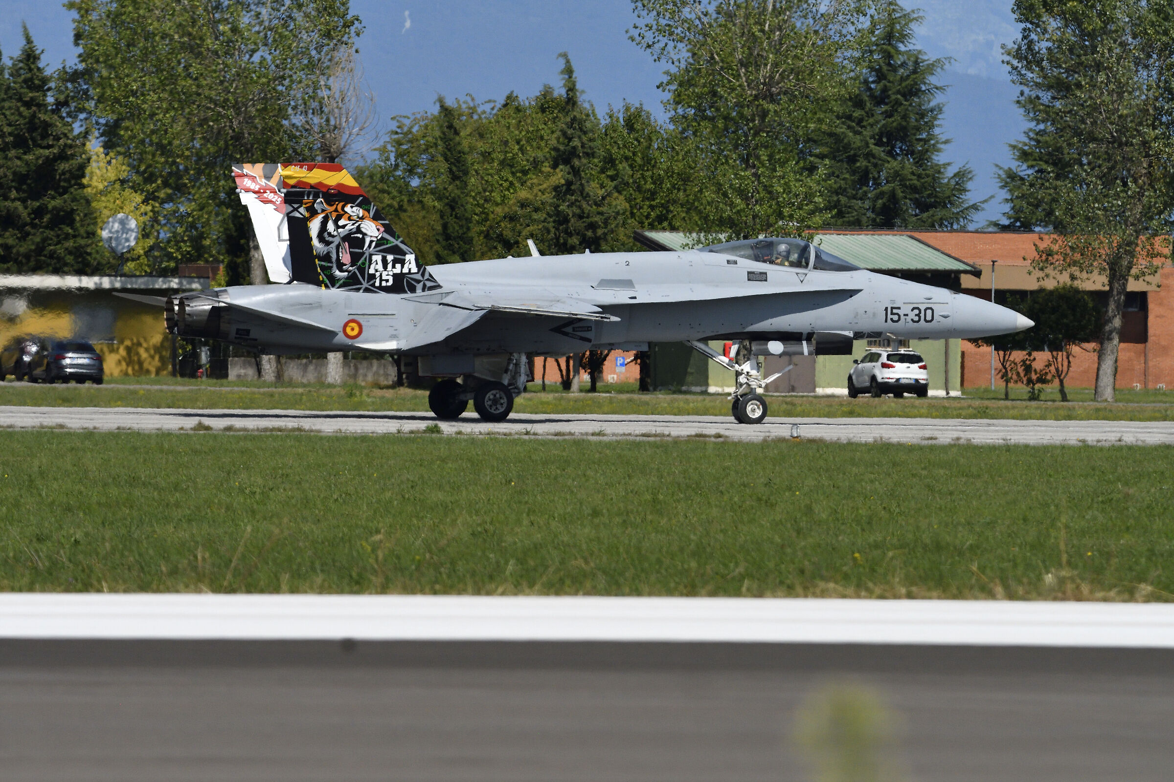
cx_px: 587
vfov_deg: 3.3
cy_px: 391
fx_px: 13696
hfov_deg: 4.9
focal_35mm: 420
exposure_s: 1/8000
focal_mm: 280
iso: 1000
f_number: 10
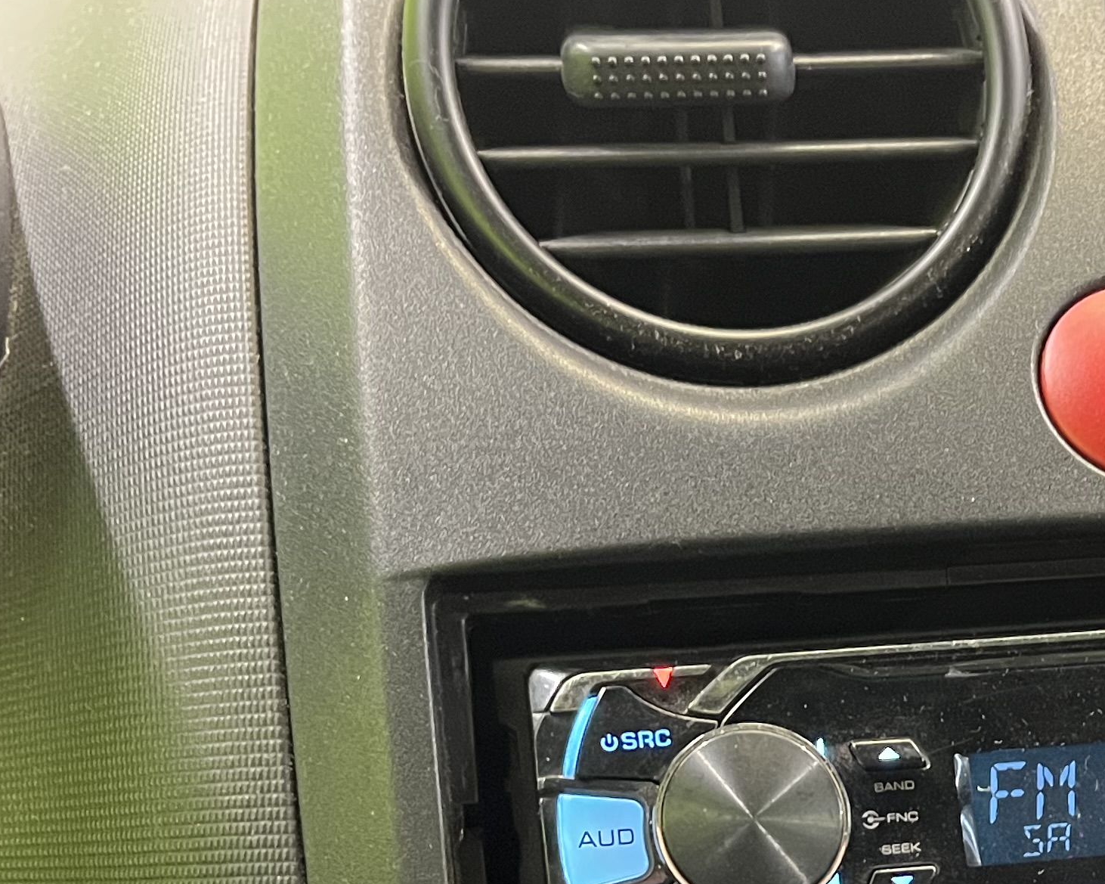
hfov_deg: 26.0
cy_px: 1014
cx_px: 1060
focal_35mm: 70
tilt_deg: -25.2
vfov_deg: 20.6
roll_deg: -0.3
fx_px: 2289
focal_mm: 5.1
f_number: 1.6
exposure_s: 1/33
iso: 500
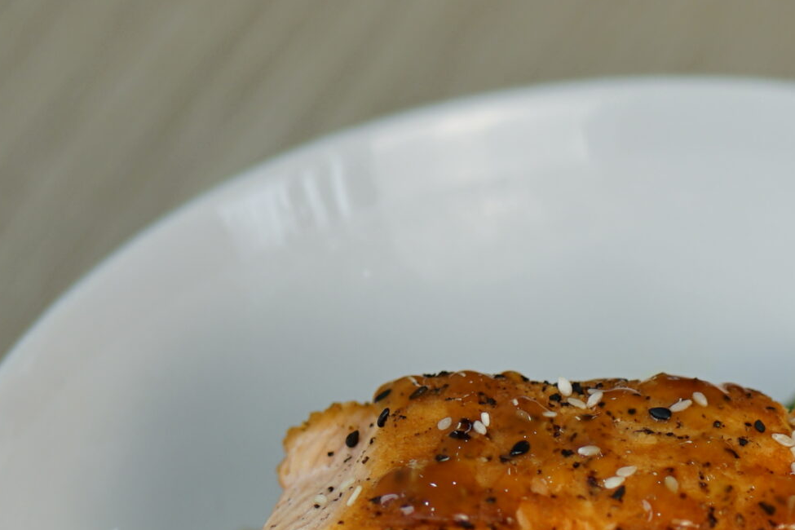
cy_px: 681
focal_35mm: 197
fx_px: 4350
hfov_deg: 10.4
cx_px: 654
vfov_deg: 6.9
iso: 200
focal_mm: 50
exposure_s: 1/500
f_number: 1.8
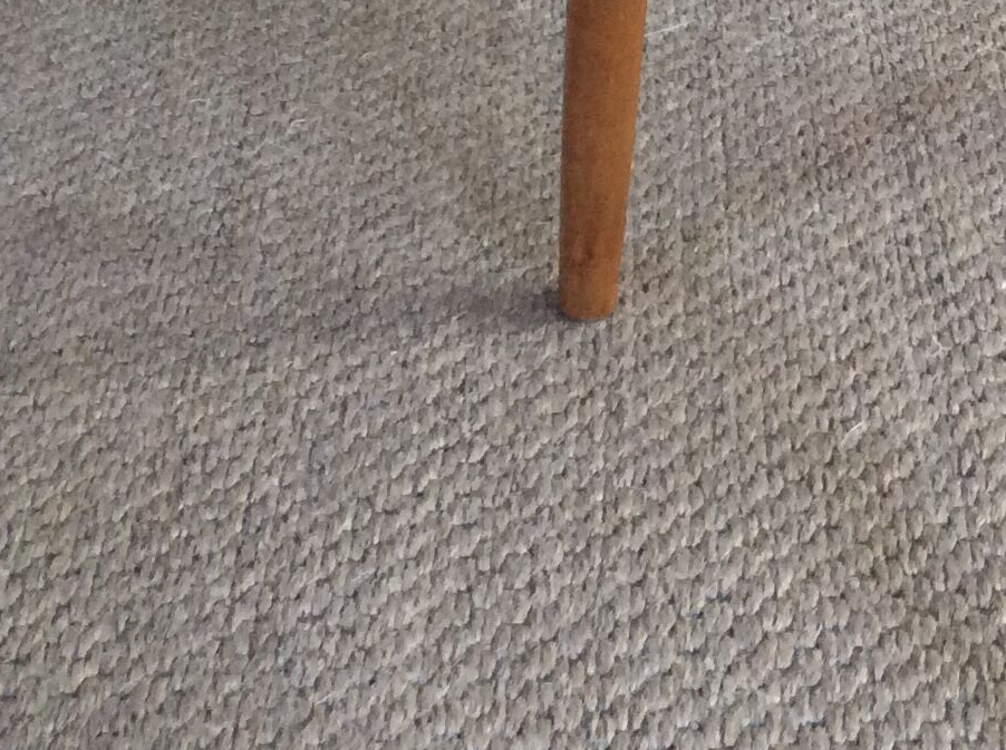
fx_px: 2669
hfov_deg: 21.1
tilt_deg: -27.2
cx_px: 828
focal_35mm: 92
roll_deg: +2.8
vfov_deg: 15.5
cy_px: -91
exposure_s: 1/25
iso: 160
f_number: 2.4
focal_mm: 3.3
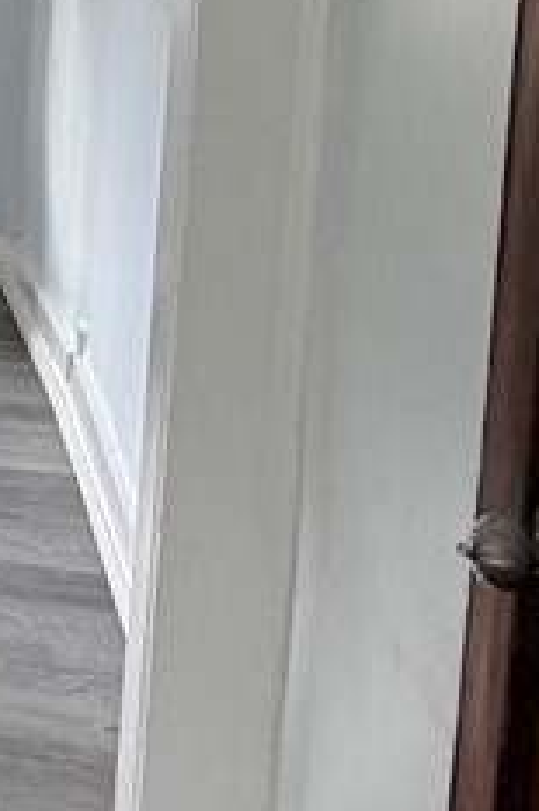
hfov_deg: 8.7
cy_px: 3
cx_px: -1436
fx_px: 2249
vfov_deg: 19.8
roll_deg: +0.5
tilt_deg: -7.5
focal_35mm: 100
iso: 160
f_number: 2.2
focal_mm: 2.22
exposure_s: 1/121
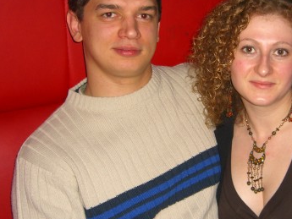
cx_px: 199
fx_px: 557
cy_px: 124
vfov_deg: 22.3
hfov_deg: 29.1
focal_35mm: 66
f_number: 2.8
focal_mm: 7.9
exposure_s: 1/60
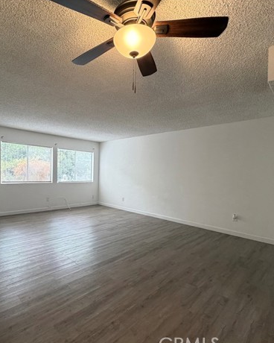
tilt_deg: -1.3
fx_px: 193
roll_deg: -1.4
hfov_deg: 70.3
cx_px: 113
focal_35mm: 19
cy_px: 176
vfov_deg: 83.3
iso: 320
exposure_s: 1/120
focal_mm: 2.22
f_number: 2.2
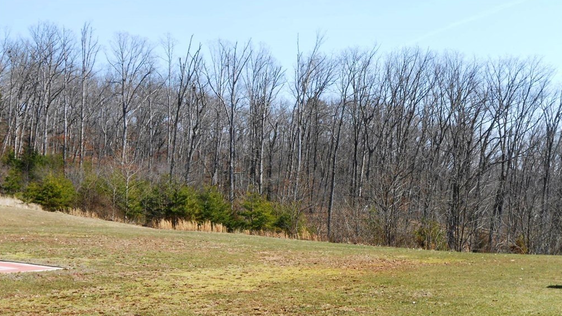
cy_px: 170
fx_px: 805
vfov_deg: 22.2
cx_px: 282
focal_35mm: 54
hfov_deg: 38.5
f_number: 4.8
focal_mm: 8.8
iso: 80
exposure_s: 1/320
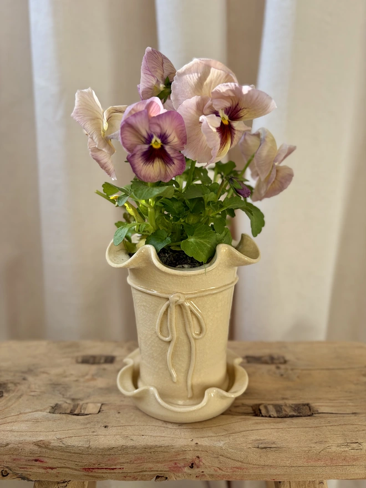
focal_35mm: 26
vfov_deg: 67.3
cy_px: 244
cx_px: 183
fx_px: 367
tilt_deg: -12.4
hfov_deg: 53.1
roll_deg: -0.8
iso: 50
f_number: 1.6
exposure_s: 1/148
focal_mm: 5.96
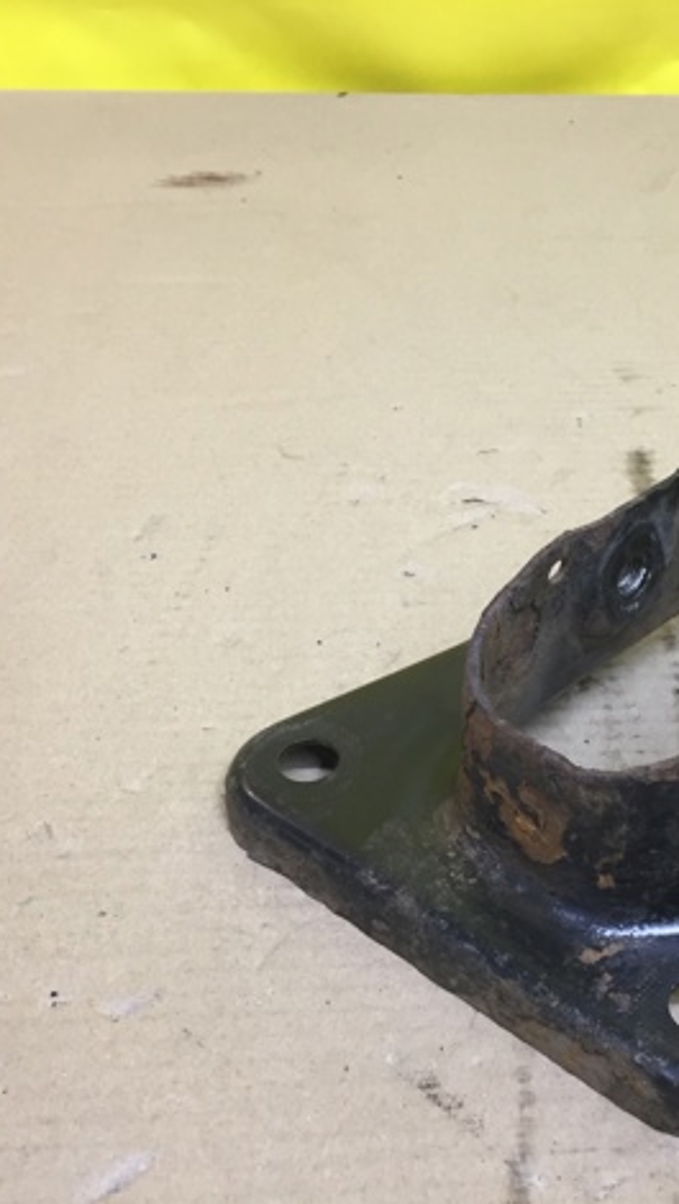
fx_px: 1374
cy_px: 602
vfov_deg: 47.3
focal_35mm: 43
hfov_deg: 27.0
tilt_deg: -38.8
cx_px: 582
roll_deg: -2.2
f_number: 2.2
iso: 64
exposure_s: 1/33
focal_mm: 4.15
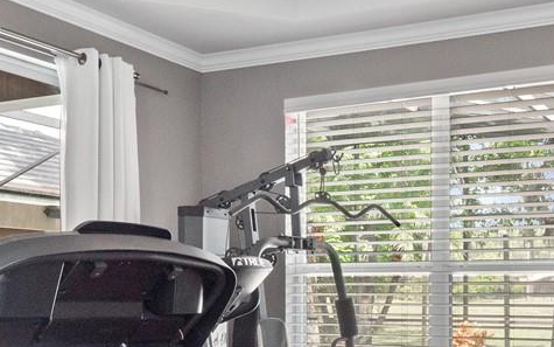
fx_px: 755
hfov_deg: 38.5
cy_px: 284
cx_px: 457
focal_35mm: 50
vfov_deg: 25.3
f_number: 8
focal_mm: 7
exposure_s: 1/15
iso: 320
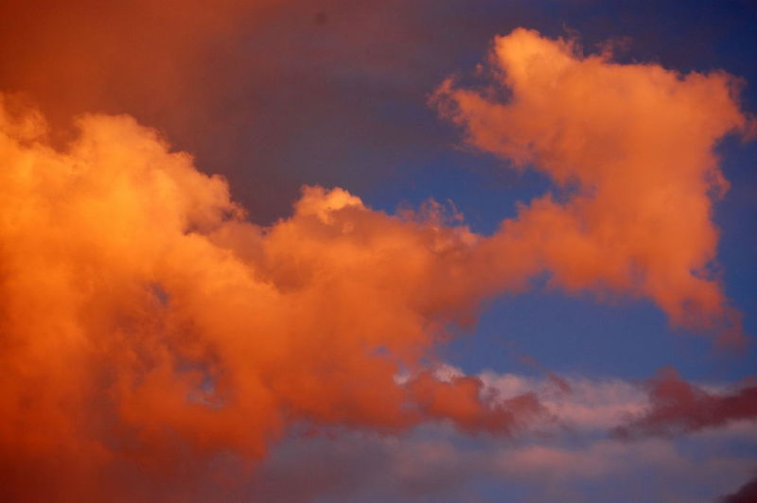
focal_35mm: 82
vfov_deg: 16.5
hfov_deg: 24.6
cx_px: 378
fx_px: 1733
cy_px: 252
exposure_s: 1/125
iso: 280
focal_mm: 55
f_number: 5.6
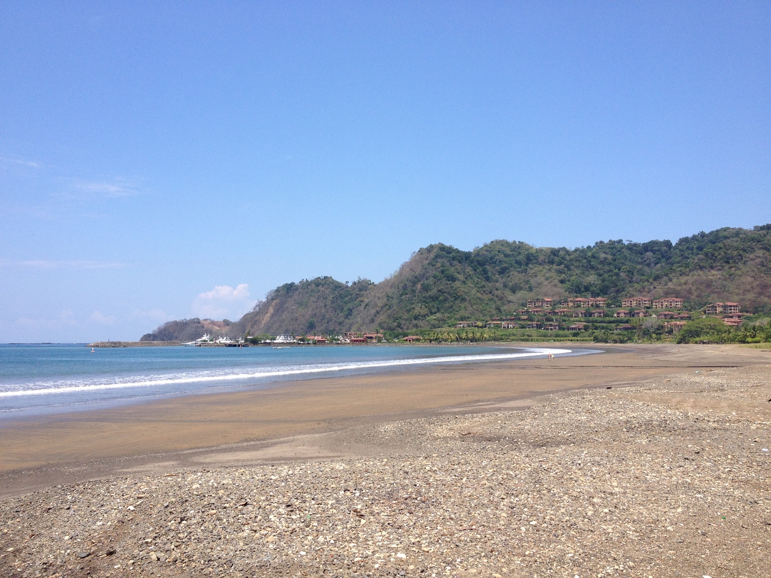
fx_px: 780
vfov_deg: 40.7
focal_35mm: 35
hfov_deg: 52.6
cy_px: 289
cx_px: 386
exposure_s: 1/1842
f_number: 2.4
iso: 50
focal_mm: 4.28
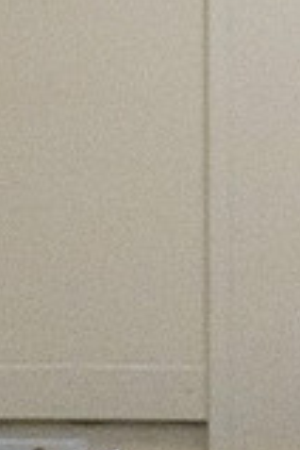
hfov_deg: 2.1
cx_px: -382
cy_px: 243
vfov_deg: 3.1
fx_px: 8349
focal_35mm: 668
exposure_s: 1/1250
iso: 10000
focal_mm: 122
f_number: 4
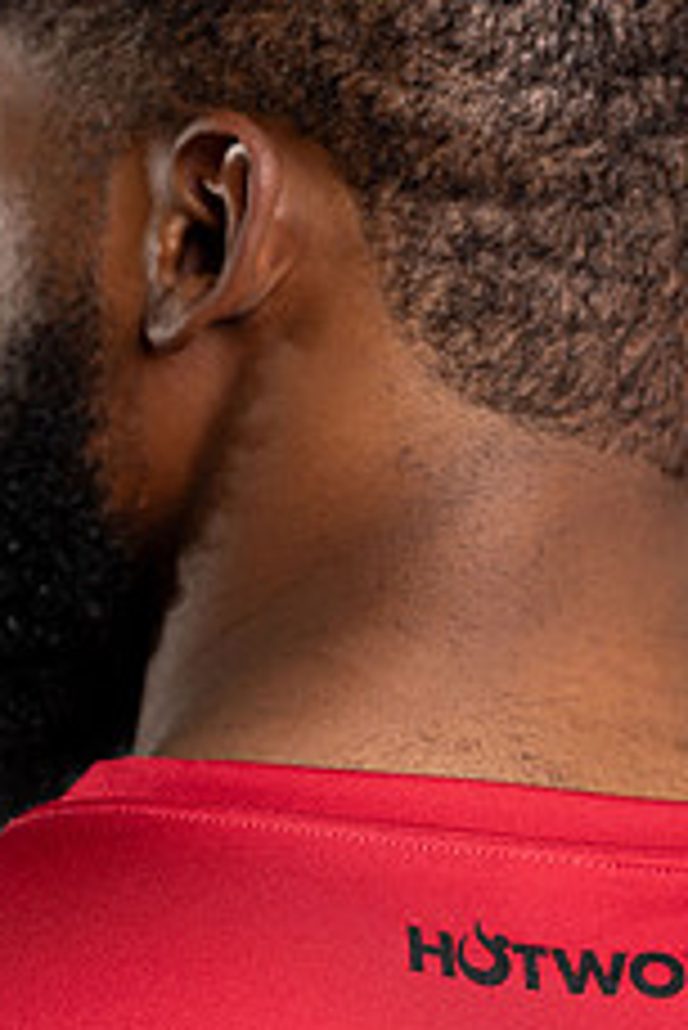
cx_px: 355
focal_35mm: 167
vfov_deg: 12.3
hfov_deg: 8.2
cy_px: 765
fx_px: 4780
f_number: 4
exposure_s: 1/160
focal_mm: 85
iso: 200
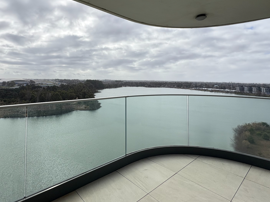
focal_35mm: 20
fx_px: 156
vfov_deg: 65.0
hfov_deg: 81.2
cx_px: 114
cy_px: 76
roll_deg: -0.6
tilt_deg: +1.4
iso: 64
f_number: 2.2
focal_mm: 2.22
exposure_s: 1/2770
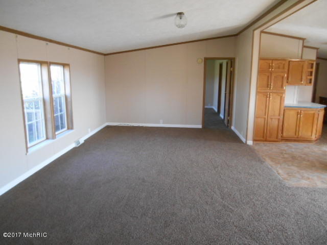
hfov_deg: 67.3
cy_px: 122
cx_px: 164
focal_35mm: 26
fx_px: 246
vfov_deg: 53.1
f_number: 3.4
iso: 400
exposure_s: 1/40
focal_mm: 4.7
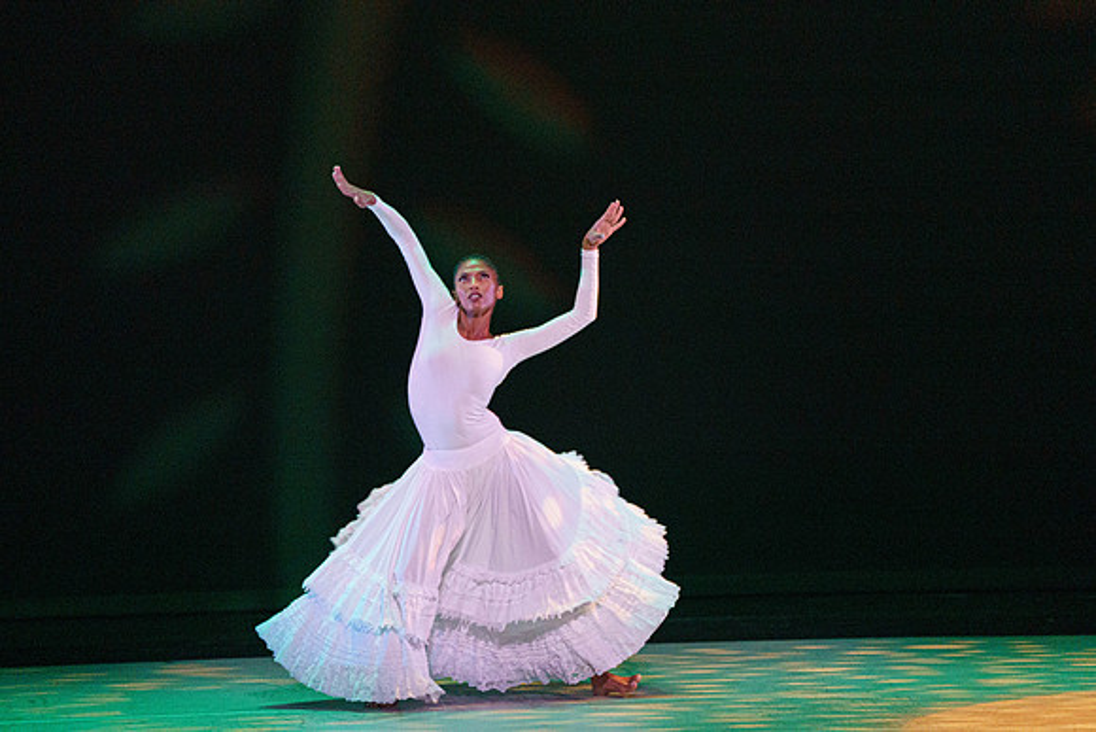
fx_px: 11449
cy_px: 366
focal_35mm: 376
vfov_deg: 3.7
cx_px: 548
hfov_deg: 5.5
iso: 5000
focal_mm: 376
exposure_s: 1/400
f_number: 6.3
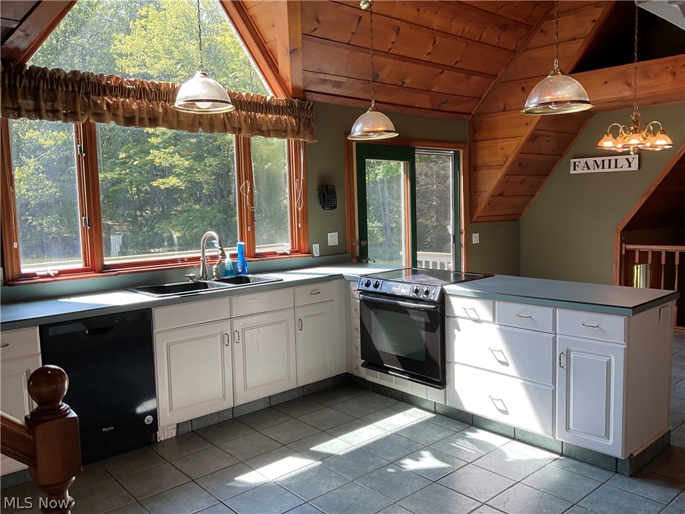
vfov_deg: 48.2
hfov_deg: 61.7
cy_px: 257
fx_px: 574
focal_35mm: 29
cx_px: 342
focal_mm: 3
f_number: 1.8
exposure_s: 1/120
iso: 32
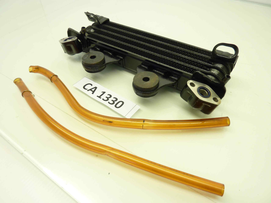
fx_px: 196
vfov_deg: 54.9
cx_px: 136
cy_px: 102
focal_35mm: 25
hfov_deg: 69.4
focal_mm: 4.1
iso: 80
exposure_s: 1/20
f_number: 3.3
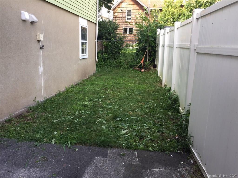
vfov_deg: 48.2
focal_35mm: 29
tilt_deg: -9.2
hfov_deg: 61.7
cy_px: 89
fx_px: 199
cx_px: 119
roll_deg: -2.6
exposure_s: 1/120
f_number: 2.2
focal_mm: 4.15
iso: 32
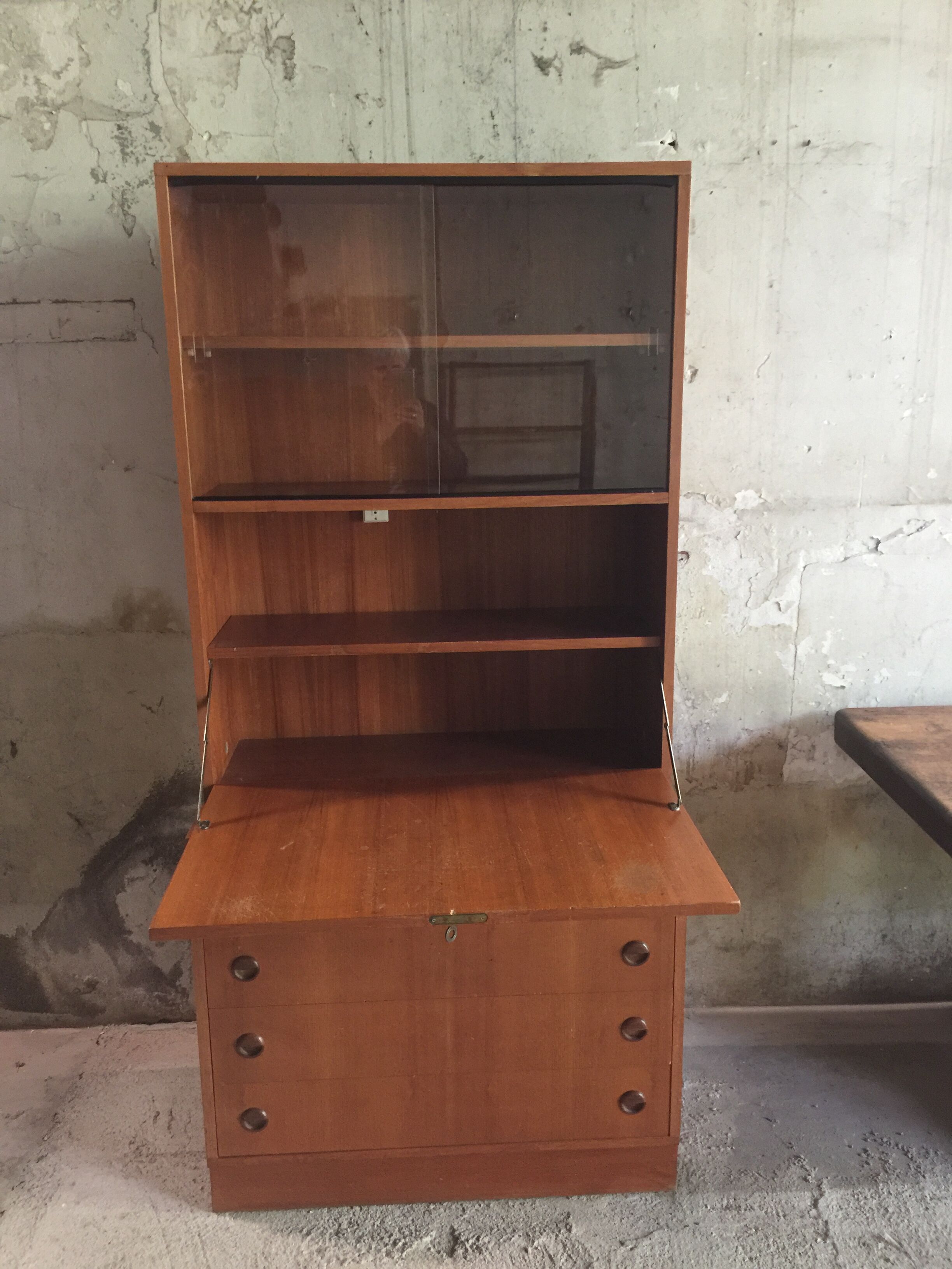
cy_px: 634
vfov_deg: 61.7
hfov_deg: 48.2
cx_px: 476
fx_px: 1063
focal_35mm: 29
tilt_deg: -12.4
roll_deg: +0.8
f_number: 2.2
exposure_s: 1/10
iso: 125
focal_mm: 4.15
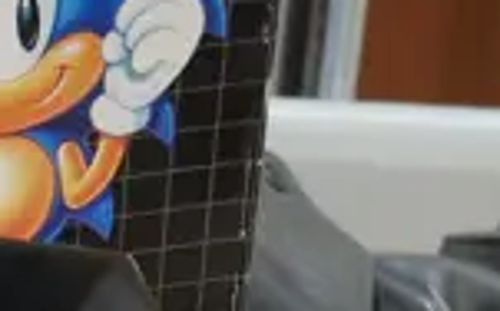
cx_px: -159
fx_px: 3131
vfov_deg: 5.4
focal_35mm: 230
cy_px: 829
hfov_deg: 9.0
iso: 500
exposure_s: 1/60
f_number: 3.6
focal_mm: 16
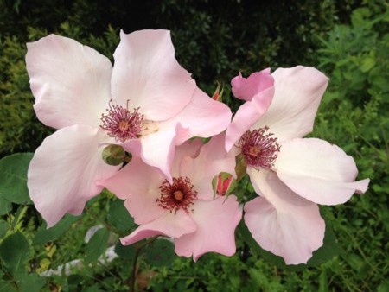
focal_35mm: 35
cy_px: 146
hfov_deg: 52.6
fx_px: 394
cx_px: 194
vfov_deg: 40.7
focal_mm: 4.28
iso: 64
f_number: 2.4
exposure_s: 1/552
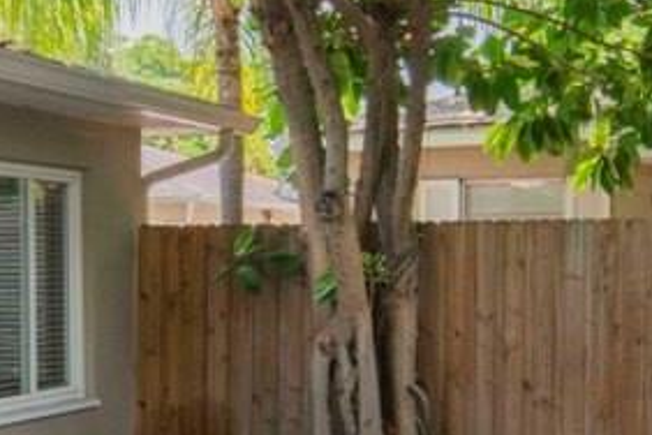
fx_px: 1083
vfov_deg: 22.6
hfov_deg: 33.0
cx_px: 178
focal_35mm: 60
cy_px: 302
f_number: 9
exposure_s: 1/125
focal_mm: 11
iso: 500
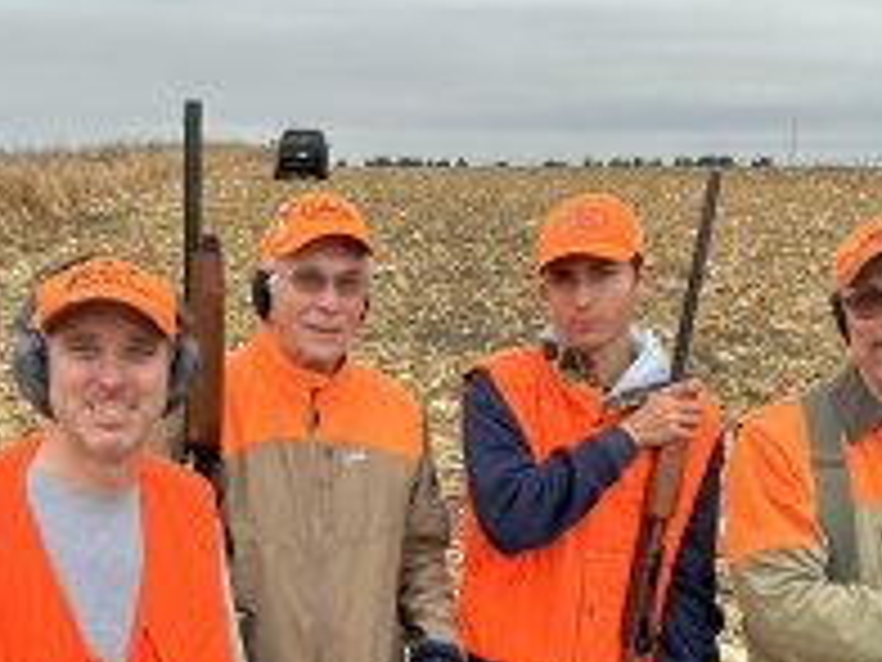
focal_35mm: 43
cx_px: 292
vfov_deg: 32.8
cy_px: 518
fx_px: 1096
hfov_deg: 43.2
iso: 32
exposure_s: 1/121
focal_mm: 2.69
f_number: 1.9
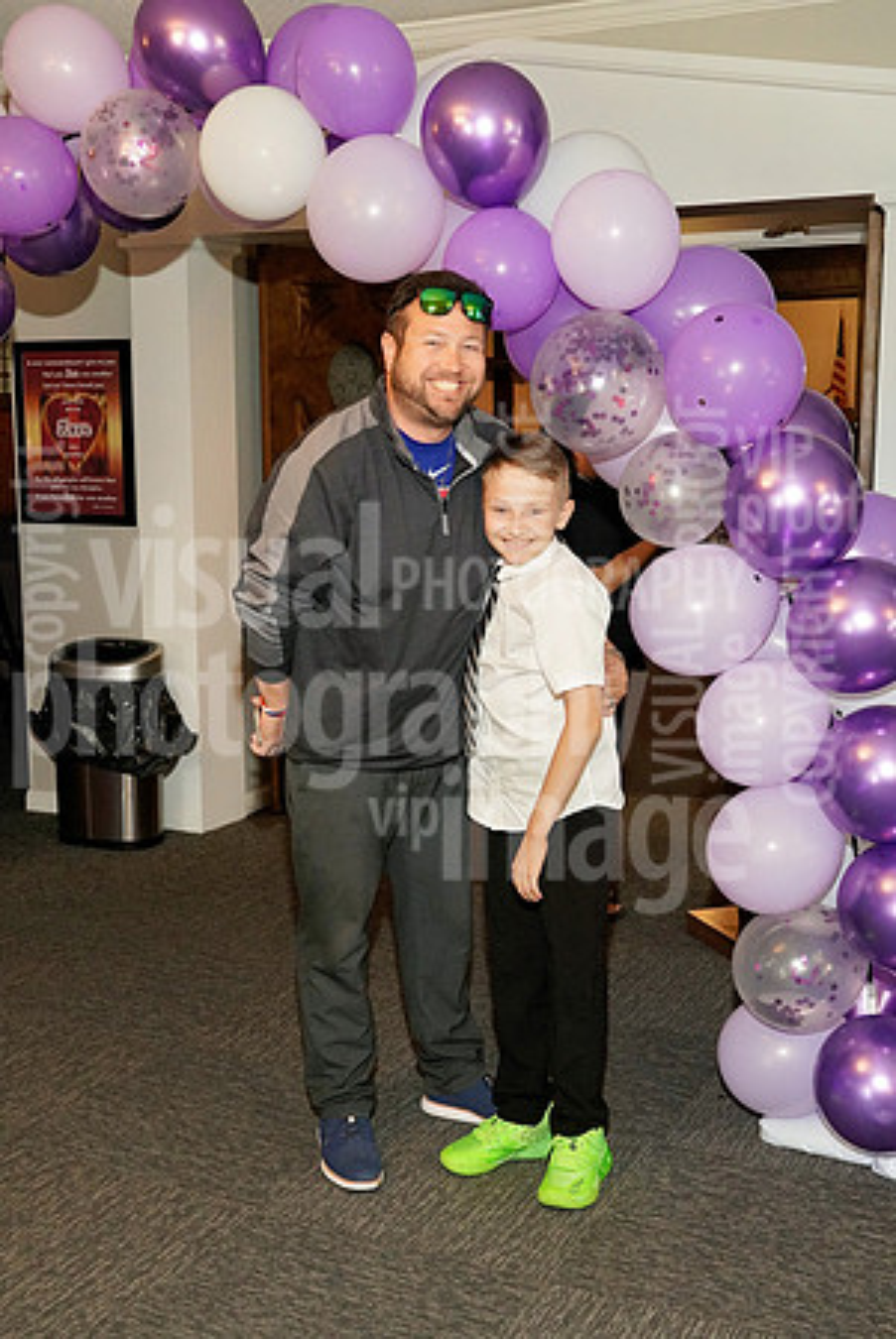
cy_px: 670
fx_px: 1676
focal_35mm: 45
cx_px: 448
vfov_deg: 43.6
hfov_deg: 29.9
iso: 3200
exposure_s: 1/125
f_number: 7.1
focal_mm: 30
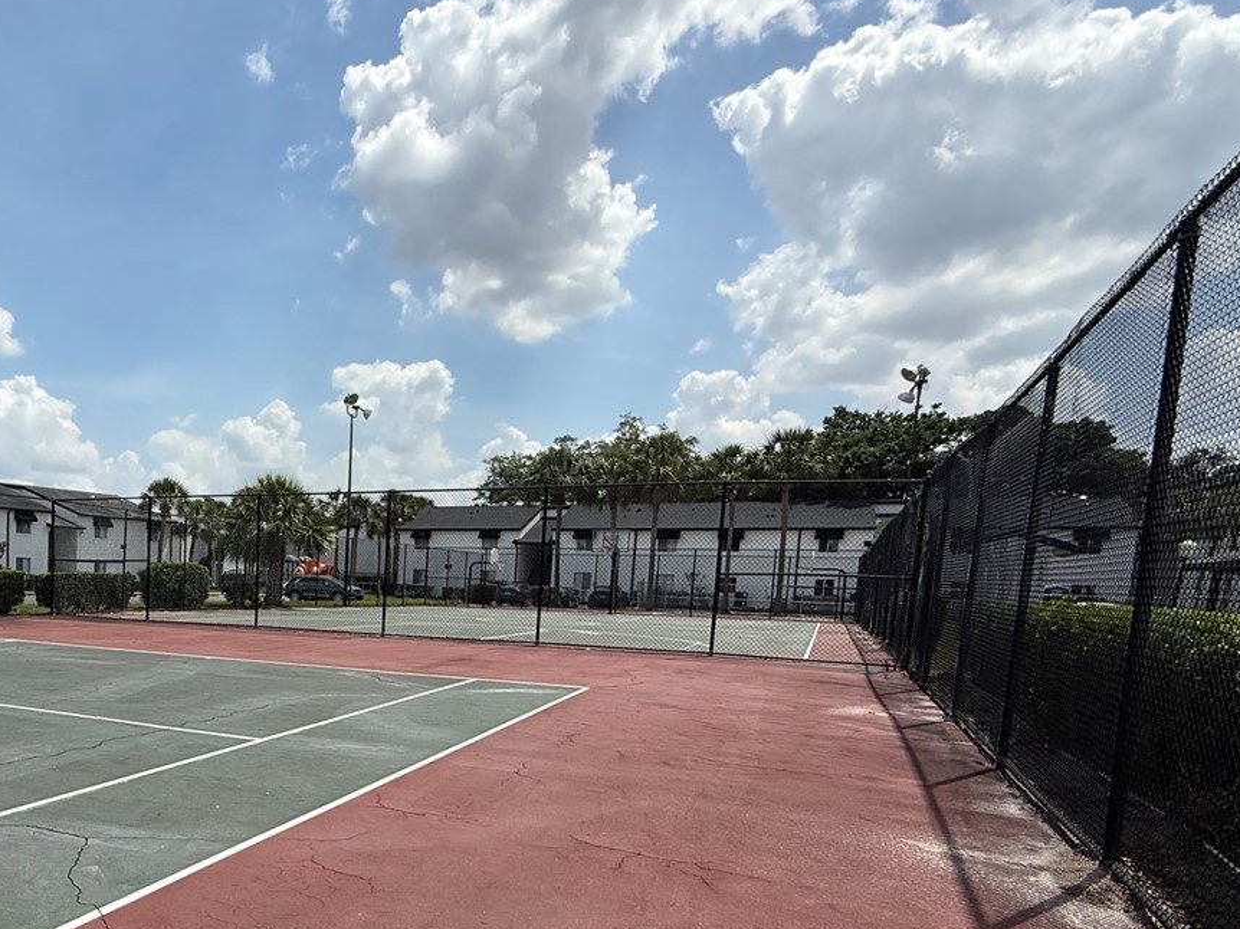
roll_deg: -4.1
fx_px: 931
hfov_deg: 60.9
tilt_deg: -5.7
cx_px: 220
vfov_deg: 51.1
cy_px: 680
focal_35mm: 26
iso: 50
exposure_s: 1/2841
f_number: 2.2
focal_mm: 2.22
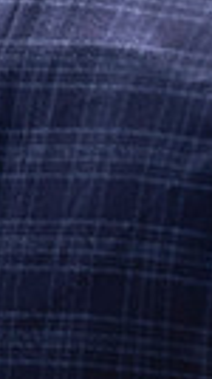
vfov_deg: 2.5
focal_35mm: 879
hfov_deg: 1.4
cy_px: 18
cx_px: 709
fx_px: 8818
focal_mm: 129.2
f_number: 2.8
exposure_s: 1/1000
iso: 200
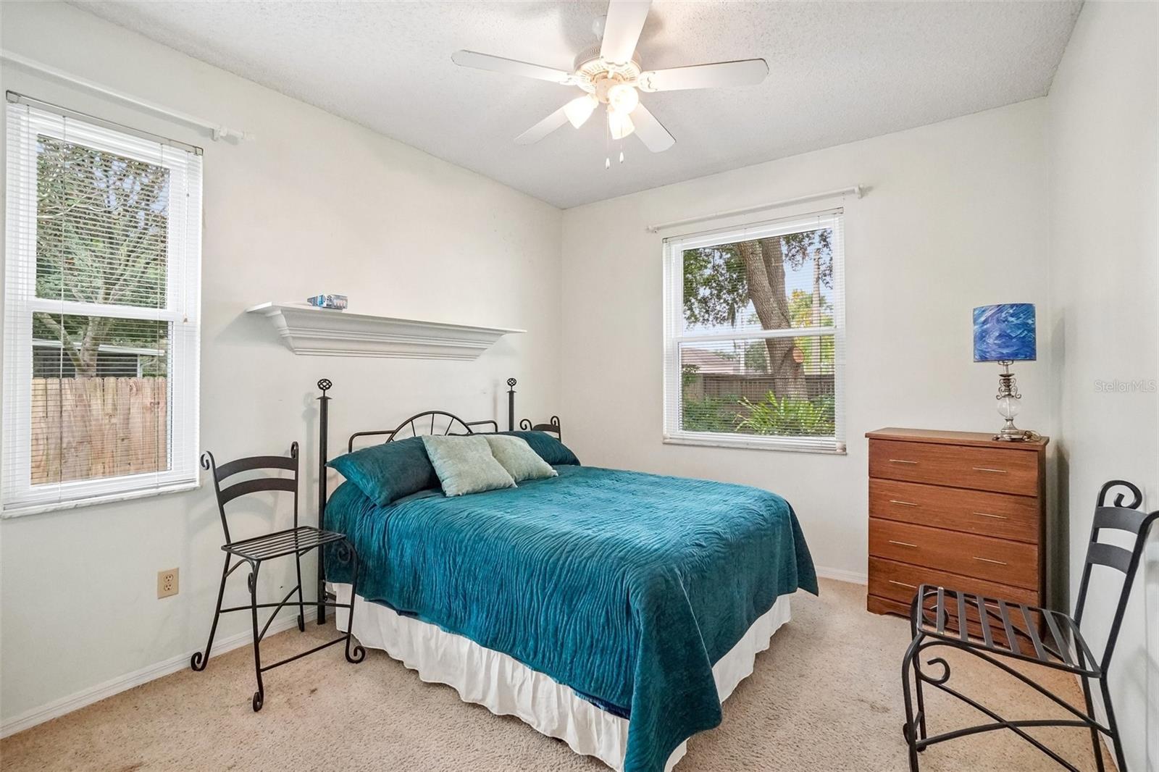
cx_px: 580
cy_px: 386
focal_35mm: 15
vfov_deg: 77.3
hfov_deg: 100.4
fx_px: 483
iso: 1600
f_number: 8
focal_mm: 10
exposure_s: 1/30
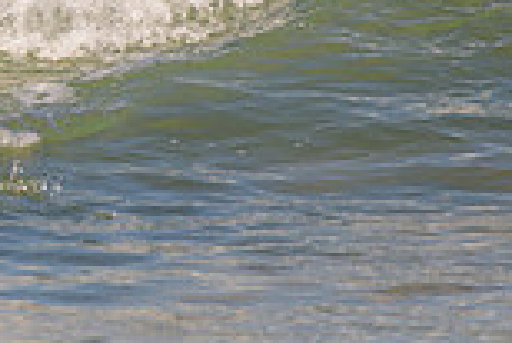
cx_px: -376
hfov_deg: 1.0
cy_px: -147
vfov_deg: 0.7
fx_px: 28086
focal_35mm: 1973
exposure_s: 1/2000
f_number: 5.6
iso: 180
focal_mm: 500
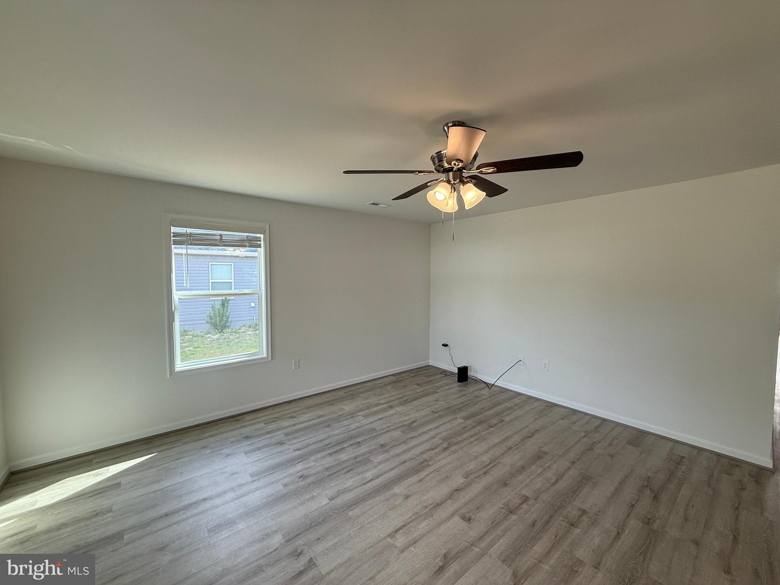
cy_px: 292
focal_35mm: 14
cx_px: 390
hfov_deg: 102.1
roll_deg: +0.2
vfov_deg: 85.7
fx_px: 315
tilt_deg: -2.5
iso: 64
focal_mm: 2.22
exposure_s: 1/136
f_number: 2.2
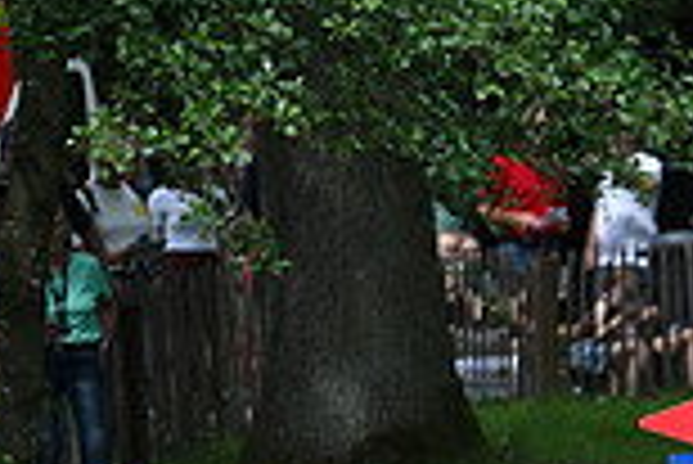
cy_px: 682
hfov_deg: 2.7
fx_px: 14509
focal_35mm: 753
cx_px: 1242
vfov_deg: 1.8
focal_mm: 200
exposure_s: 1/1250
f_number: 3.5
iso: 320
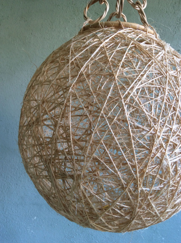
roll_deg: -3.0
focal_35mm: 32
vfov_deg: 56.9
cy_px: 122
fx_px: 224
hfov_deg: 44.1
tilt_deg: -8.1
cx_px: 90
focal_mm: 3.3
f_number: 2.4
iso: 40
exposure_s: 1/25
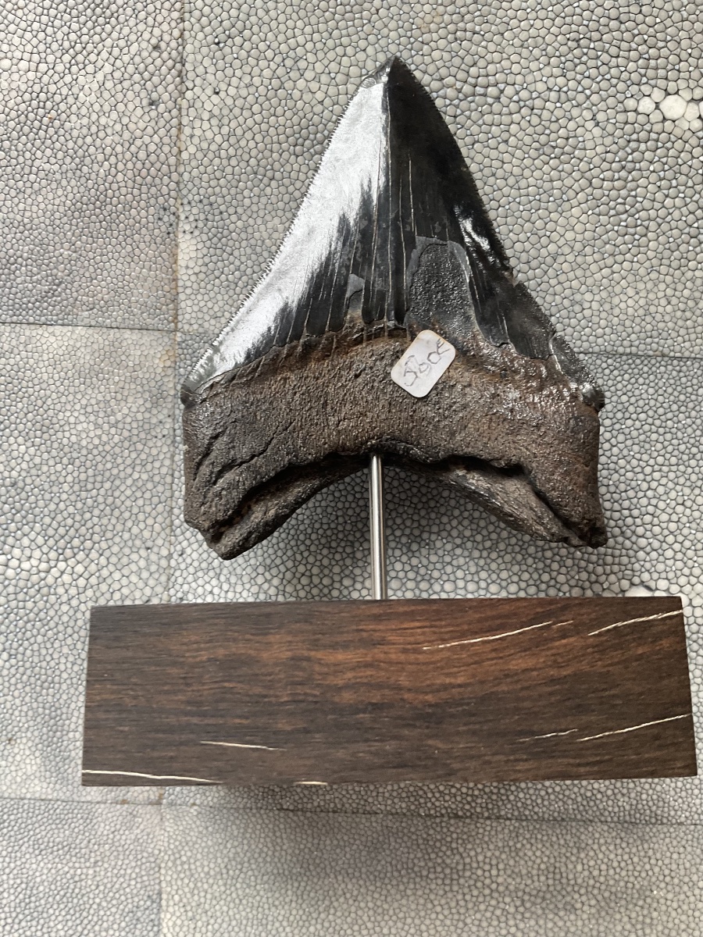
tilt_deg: -84.8
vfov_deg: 61.7
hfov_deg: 48.2
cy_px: 468
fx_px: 785
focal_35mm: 29
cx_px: 352
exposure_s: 1/60
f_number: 1.8
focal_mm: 3
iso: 64
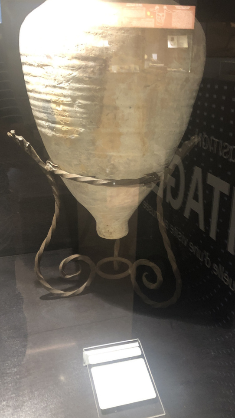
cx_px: 119
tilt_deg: -18.4
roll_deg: -1.2
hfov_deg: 31.2
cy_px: 193
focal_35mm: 38
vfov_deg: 52.7
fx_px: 421
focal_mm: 3.99
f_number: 1.8
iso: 100
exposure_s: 1/6
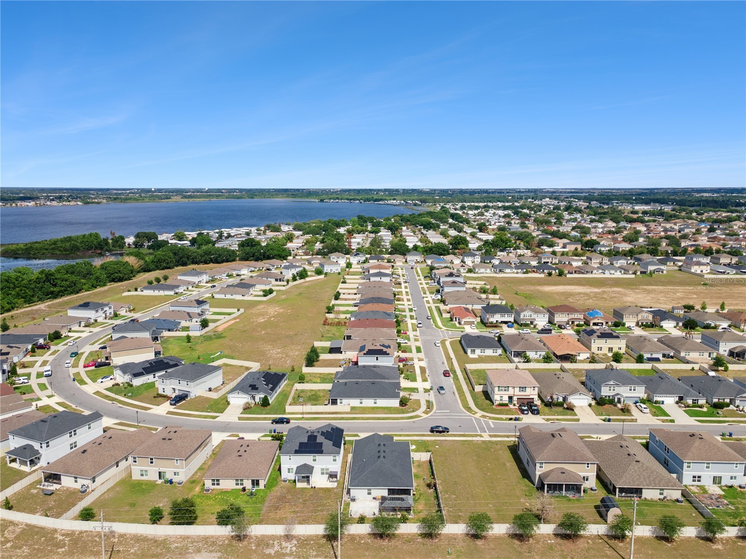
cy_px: 280
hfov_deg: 71.6
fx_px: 517
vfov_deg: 56.8
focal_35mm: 24
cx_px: 373
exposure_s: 1/640
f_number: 2.8
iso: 100
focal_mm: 4.5
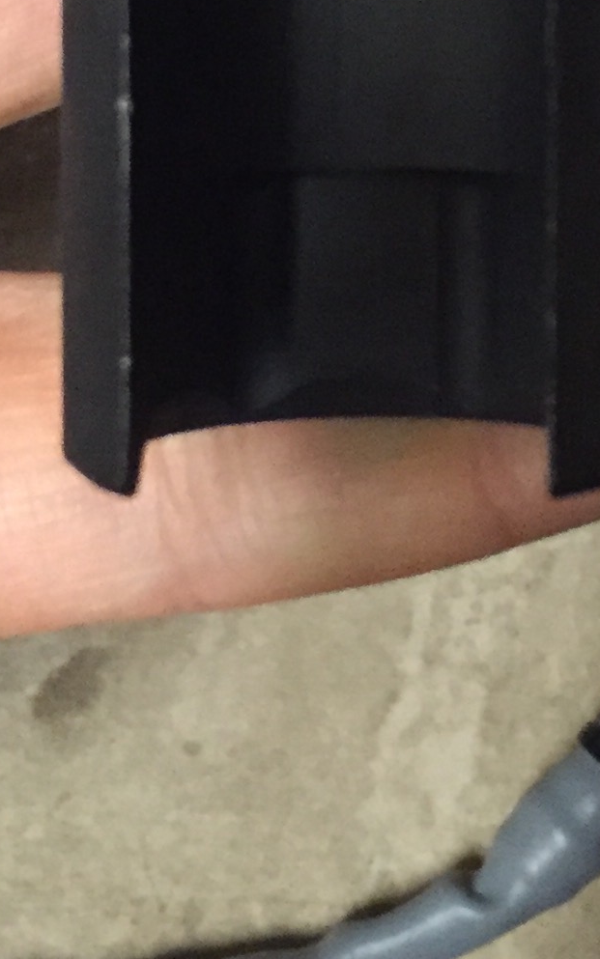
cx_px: 569
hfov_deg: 12.8
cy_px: -14
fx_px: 2641
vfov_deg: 19.9
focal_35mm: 101
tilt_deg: -81.5
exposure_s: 1/17
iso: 400
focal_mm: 4.15
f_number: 2.2
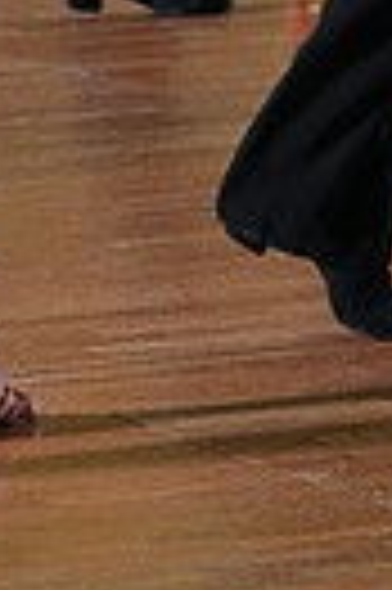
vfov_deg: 4.6
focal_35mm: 440
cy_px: -536
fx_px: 7205
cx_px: 88
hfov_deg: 3.1
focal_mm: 99
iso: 8000
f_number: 5.6
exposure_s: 1/400
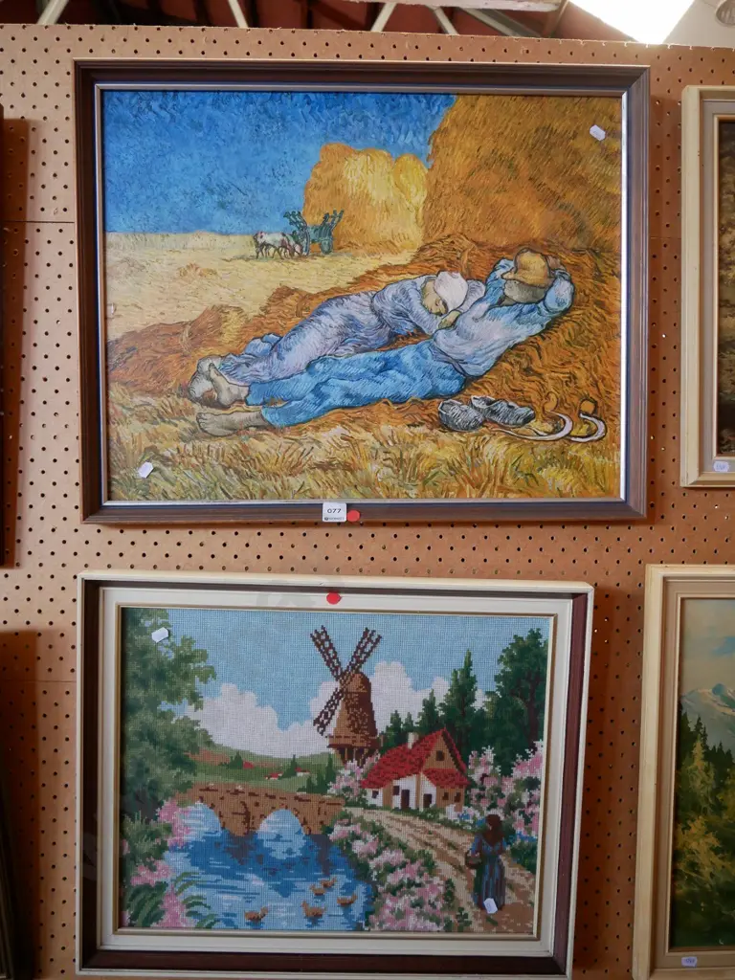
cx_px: 368
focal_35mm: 28
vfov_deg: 63.4
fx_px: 793
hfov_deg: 49.7
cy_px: 490
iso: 1600
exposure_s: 1/60
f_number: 4
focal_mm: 14
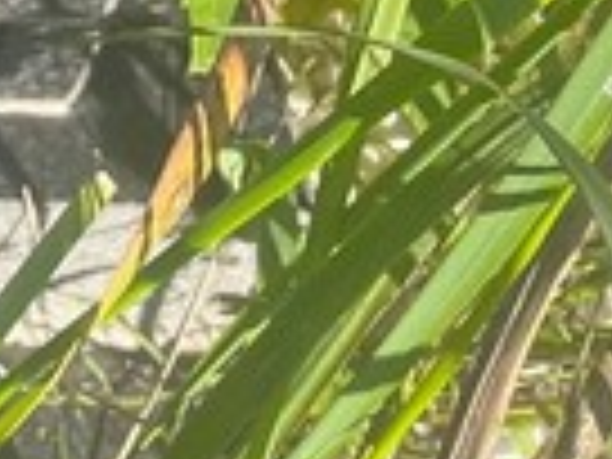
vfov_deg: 8.4
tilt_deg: -45.0
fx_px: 2705
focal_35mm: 153
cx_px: -1040
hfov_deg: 10.4
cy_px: -860
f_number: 1.6
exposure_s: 1/606
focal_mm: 4.2
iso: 32
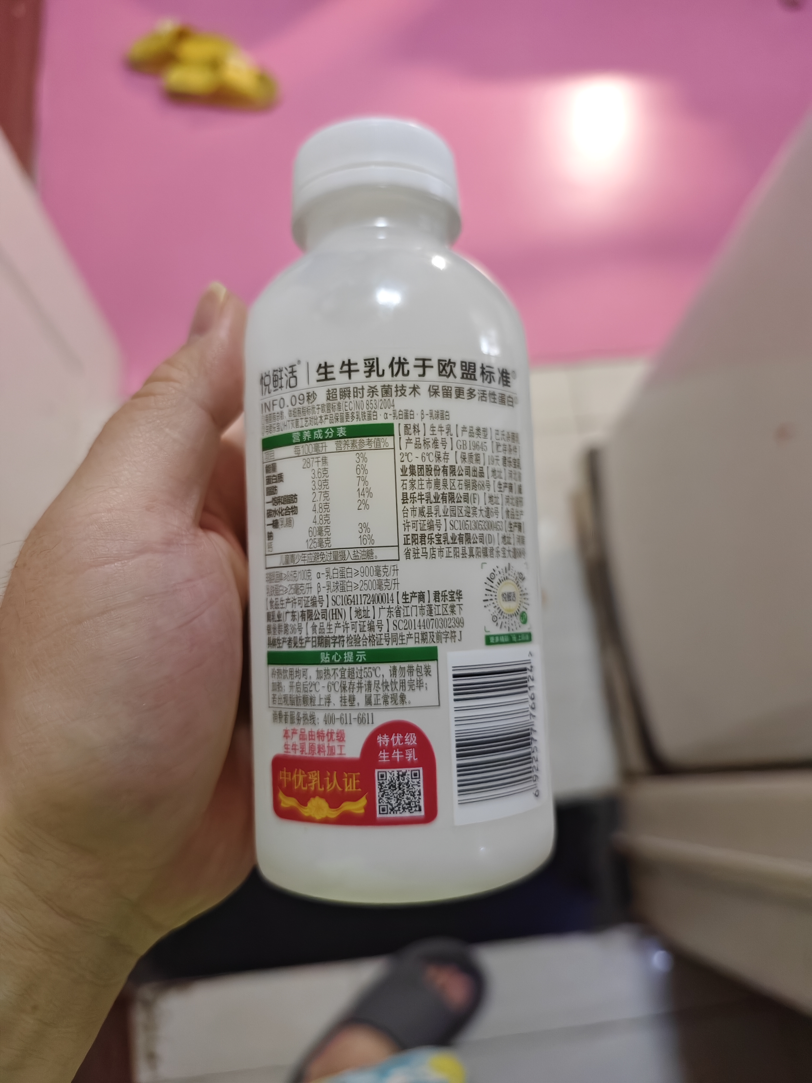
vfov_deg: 73.9
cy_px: 542
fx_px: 719
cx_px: 406
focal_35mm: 23
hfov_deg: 58.9
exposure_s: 1/350
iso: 7041
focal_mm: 6.45
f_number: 1.68
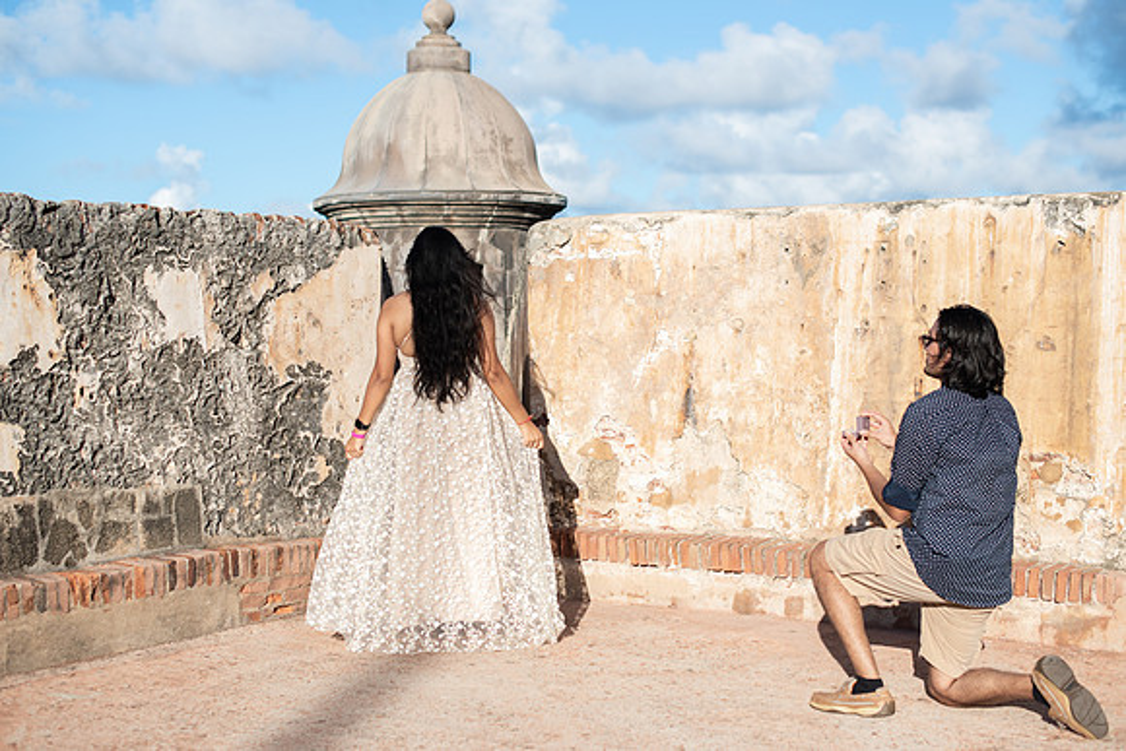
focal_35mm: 55
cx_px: 563
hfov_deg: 36.5
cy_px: 376
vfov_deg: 24.8
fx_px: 1706
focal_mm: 50
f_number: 2.8
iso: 100
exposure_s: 1/2500
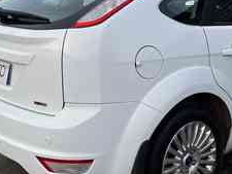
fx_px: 396
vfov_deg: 24.5
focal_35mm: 59
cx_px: 160
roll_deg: -0.3
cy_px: 36
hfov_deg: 32.3
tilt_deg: -8.3
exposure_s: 1/646
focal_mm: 5.7
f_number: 1.5
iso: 50
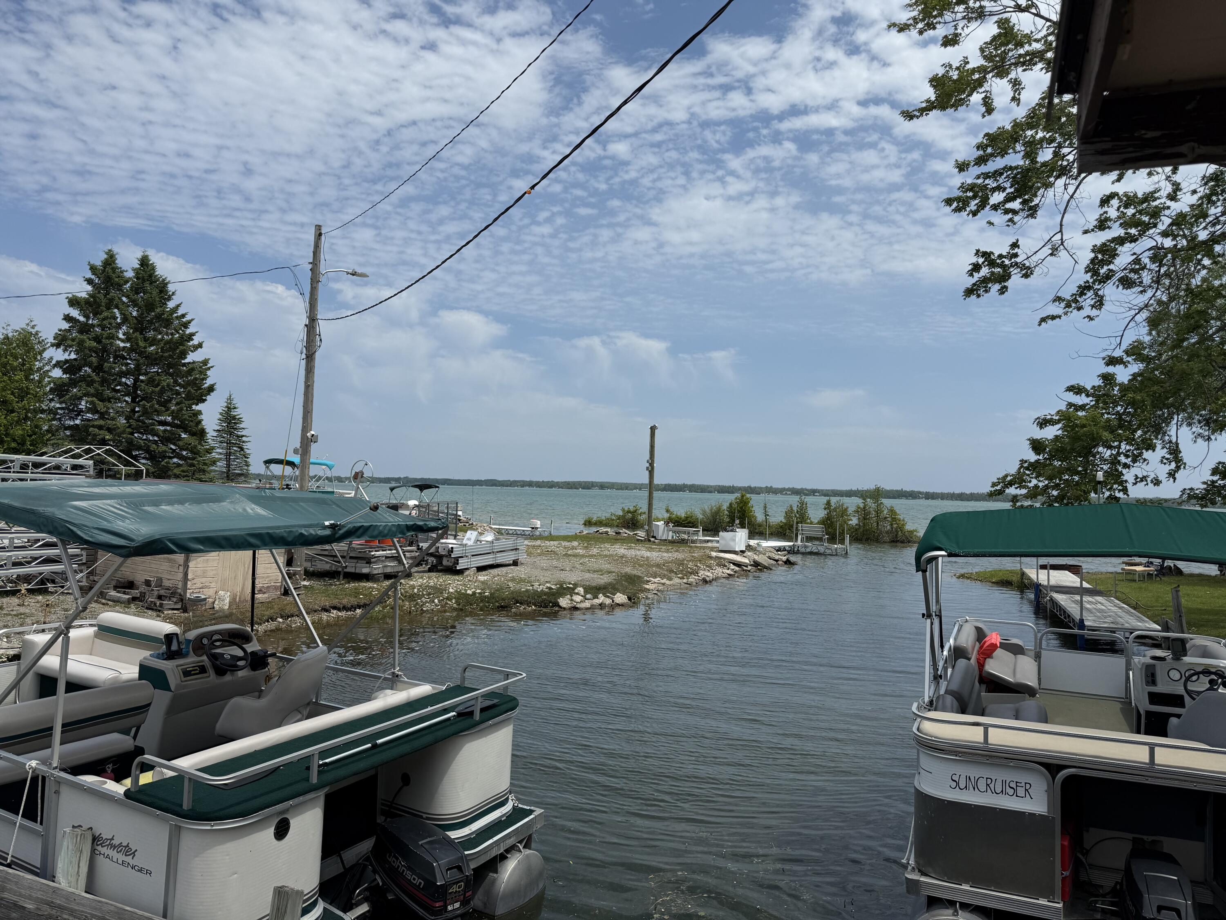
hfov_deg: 71.6
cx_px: 613
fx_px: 850
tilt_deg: +2.8
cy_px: 460
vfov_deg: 56.8
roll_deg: -1.2
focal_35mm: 24
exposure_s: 1/9091
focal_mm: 6.76
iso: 80
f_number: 1.78
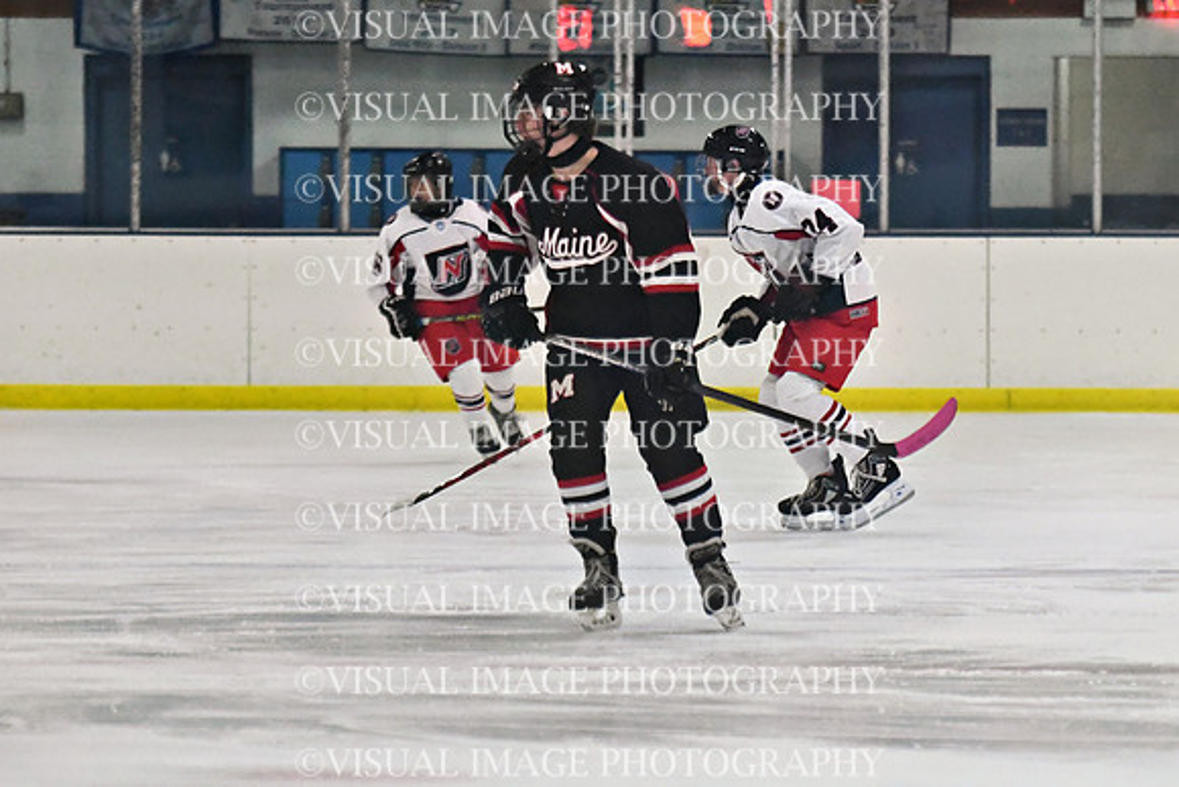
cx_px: 590
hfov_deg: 7.1
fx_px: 9499
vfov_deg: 4.7
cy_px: 394
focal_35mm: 290
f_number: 2.8
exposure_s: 1/1600
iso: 6400
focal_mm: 145
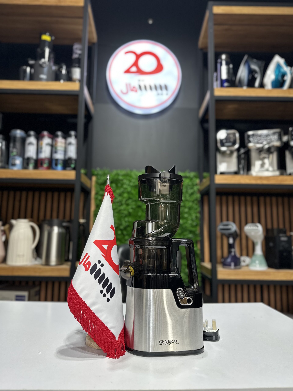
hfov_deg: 56.8
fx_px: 271
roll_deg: -1.3
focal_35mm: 24
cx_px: 146
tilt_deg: +7.9
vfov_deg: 71.6
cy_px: 196
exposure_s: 1/100
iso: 80
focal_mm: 6.86
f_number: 1.78
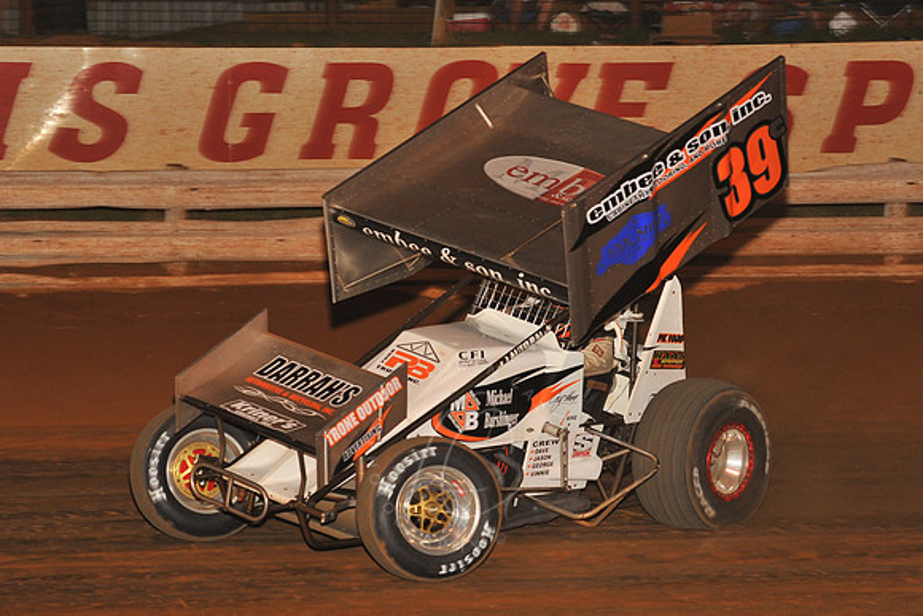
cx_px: 462
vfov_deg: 11.4
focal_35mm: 120
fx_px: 3077
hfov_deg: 17.1
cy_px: 308
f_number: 6.3
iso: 800
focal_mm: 120
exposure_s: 1/320
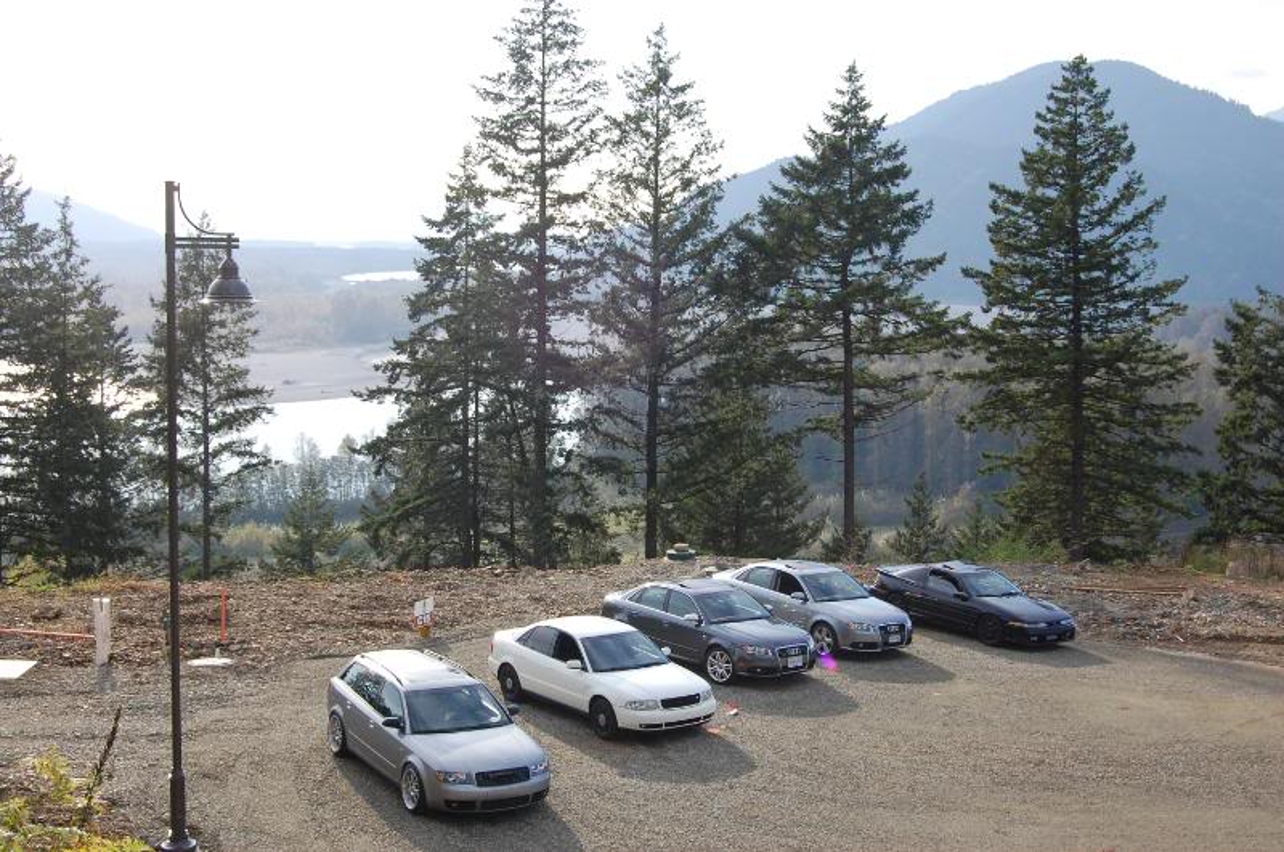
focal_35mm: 48
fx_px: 1710
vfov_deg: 28.0
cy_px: 426
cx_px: 642
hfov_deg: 41.2
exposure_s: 1/250
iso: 400
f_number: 10
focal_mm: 32
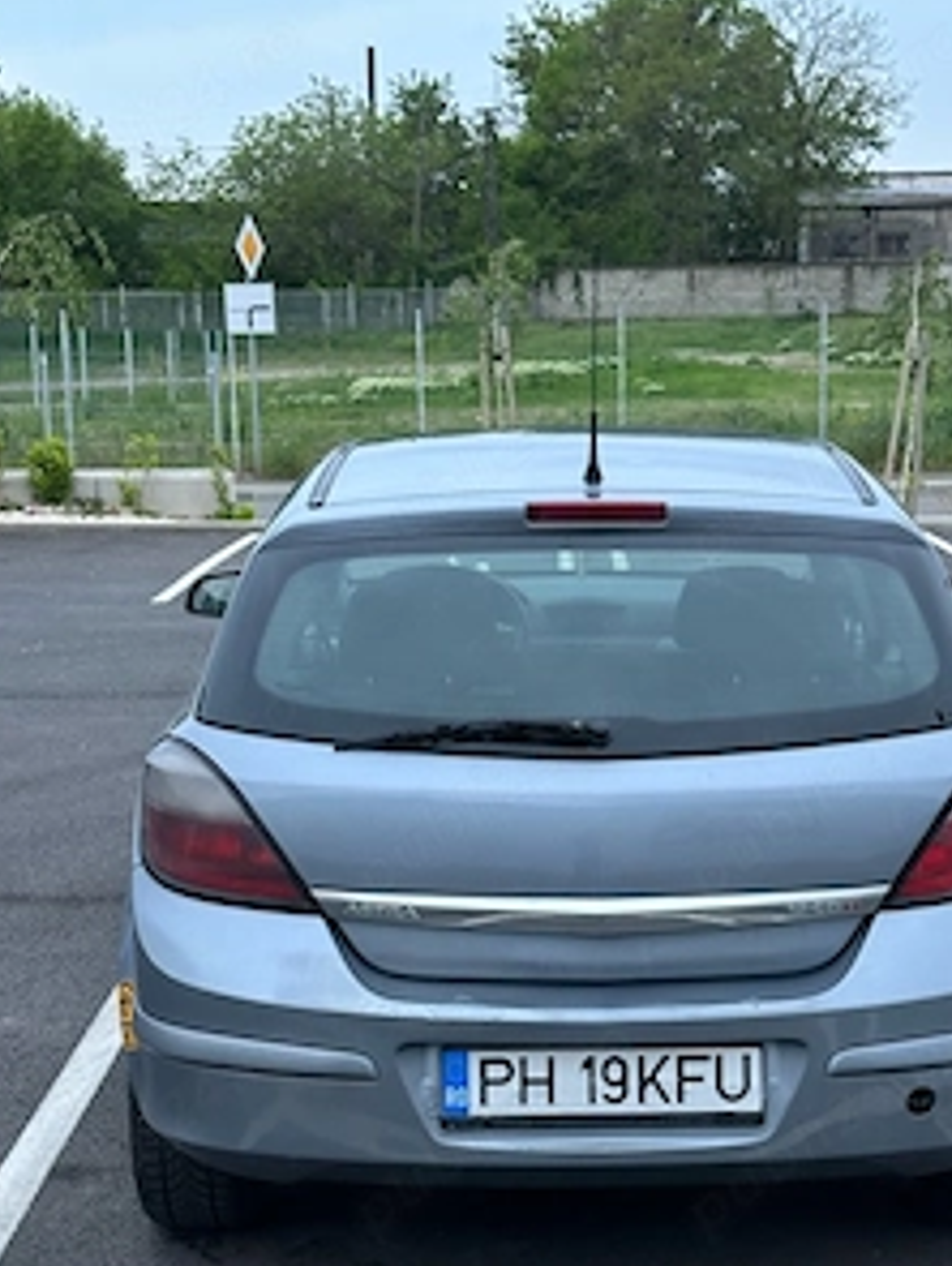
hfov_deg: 22.6
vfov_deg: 29.6
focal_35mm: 65
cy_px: 845
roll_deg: +0.2
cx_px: 579
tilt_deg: -12.5
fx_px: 2378
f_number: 1.78
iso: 200
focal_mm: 6.86
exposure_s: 1/60
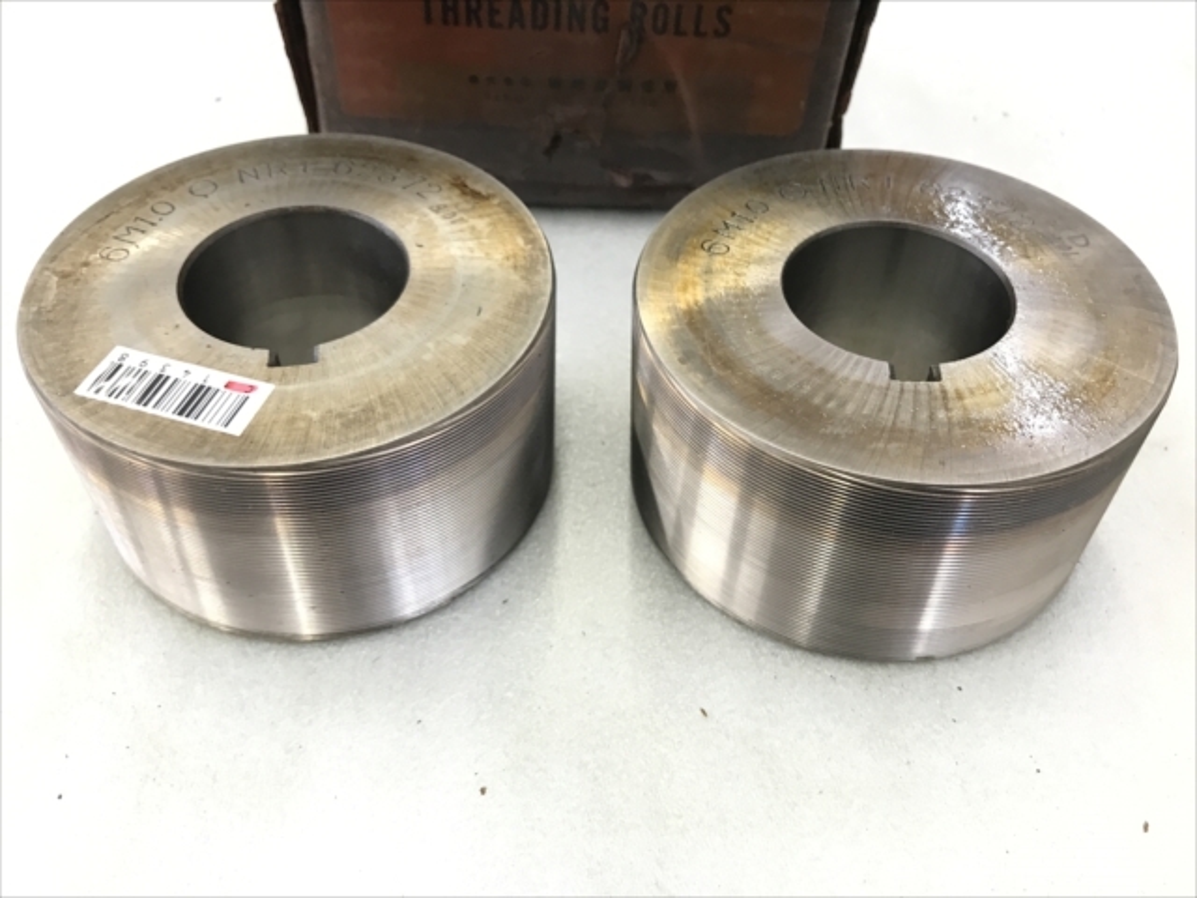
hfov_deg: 63.4
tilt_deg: -47.5
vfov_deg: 49.7
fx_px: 968
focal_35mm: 28
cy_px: 449
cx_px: 598
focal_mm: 3.99
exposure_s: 1/24
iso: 40
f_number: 1.8
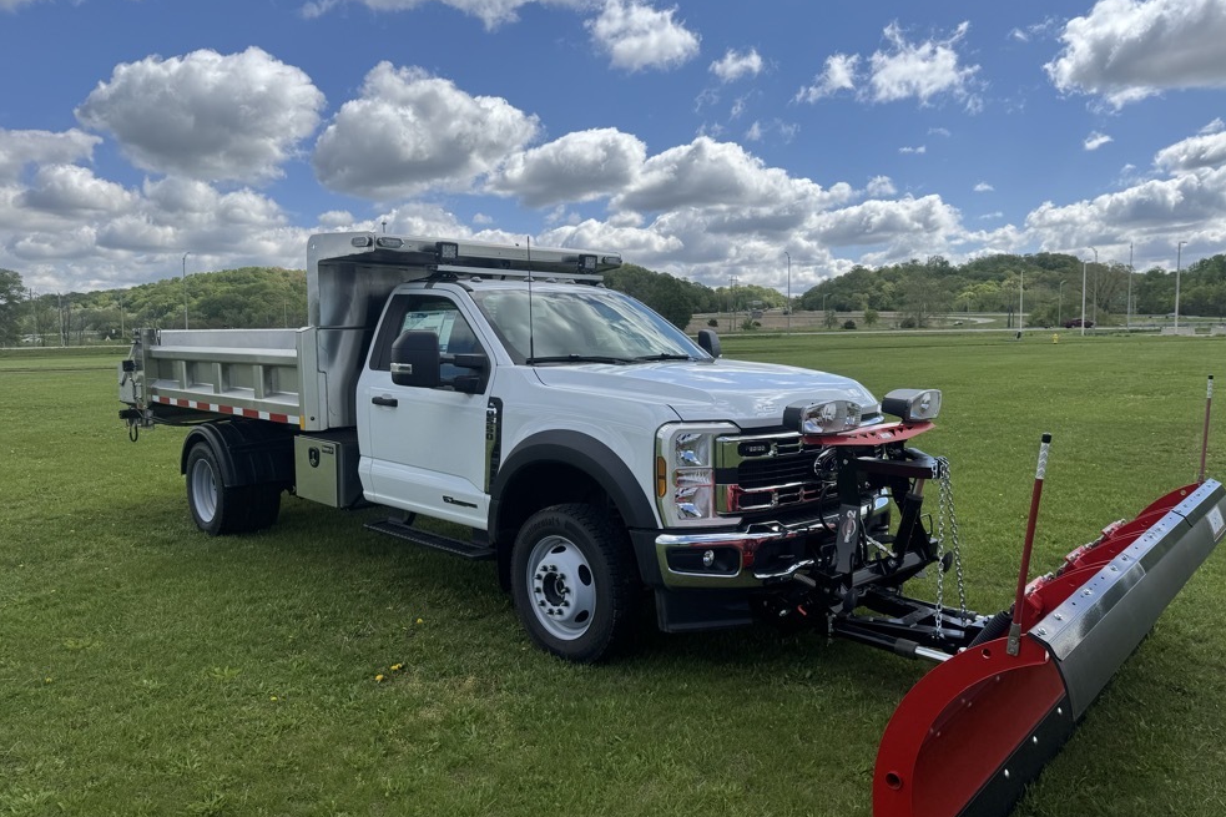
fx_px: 885
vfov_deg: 49.5
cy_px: 424
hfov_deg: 69.4
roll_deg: +0.2
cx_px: 629
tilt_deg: -5.4
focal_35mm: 26
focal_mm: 6.76
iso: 80
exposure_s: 1/6410
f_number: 1.78
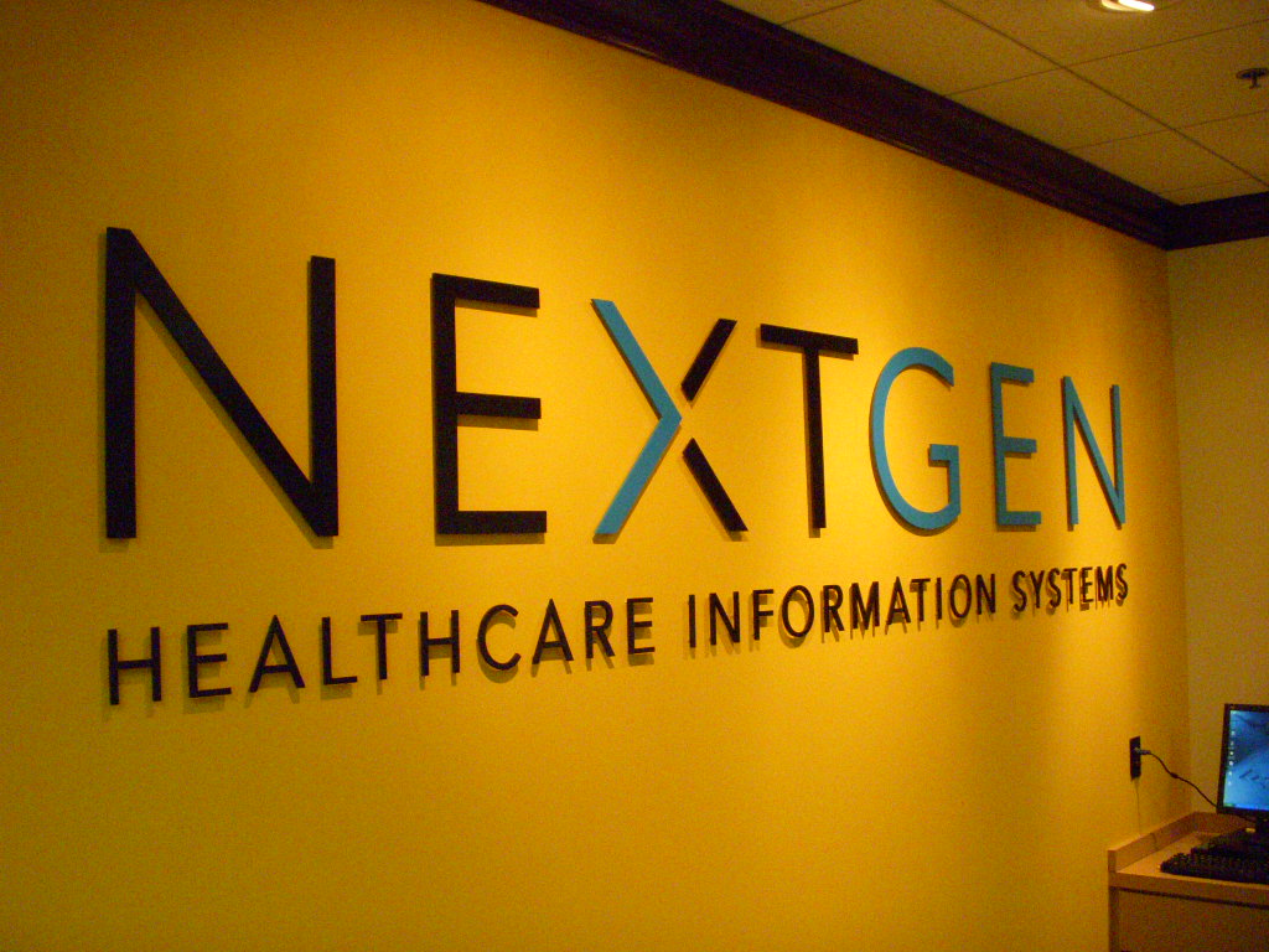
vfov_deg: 37.7
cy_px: 476
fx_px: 1393
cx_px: 634
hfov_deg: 49.0
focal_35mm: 38
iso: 1250
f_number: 3.3
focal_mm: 6.3
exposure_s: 1/125
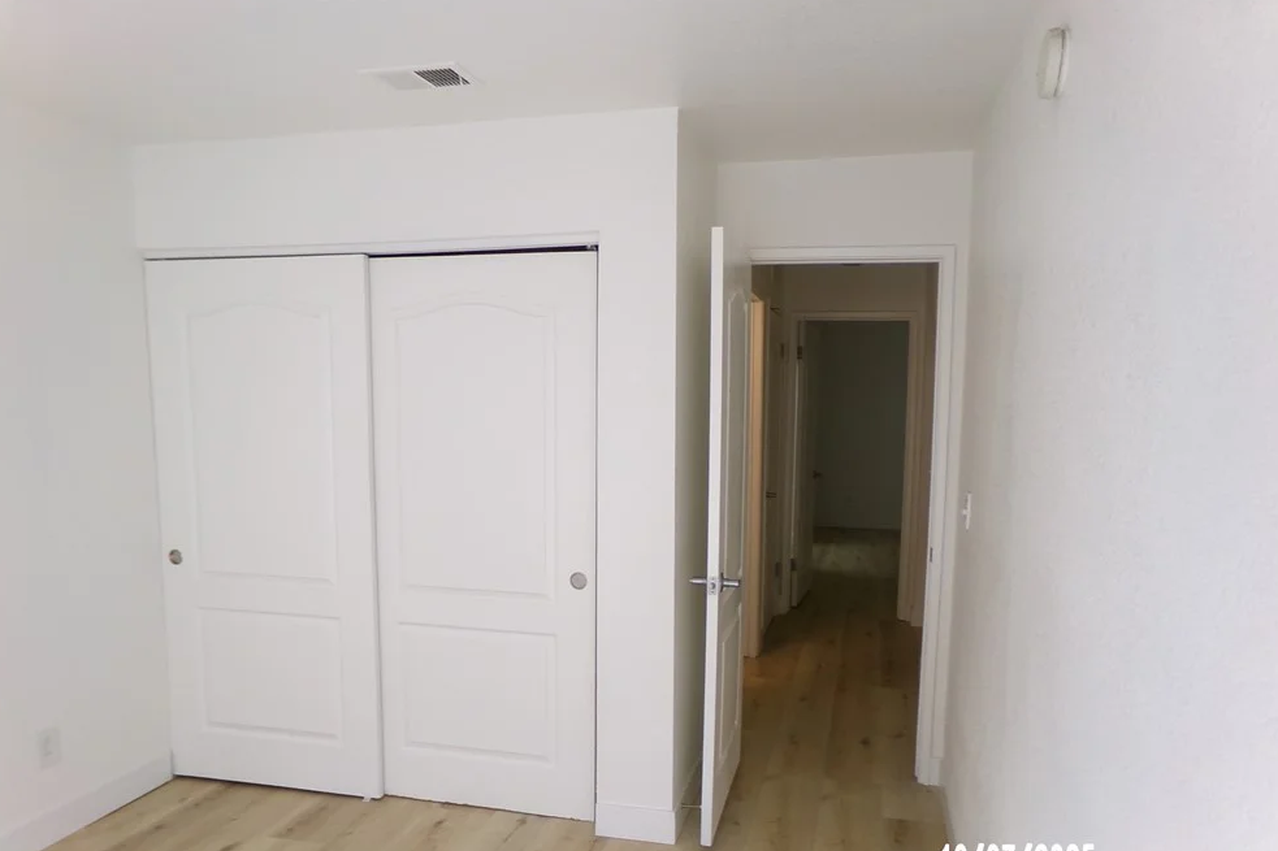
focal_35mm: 26
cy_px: 491
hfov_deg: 69.4
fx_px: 923
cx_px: 651
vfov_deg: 49.4
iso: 178
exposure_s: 1/34
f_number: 3.7
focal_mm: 4.3
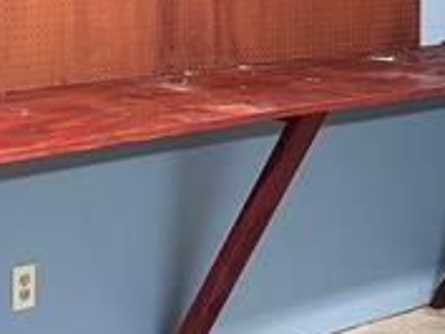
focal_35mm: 94
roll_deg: +0.3
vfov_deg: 15.0
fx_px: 1209
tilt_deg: -0.3
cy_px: -116
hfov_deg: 20.7
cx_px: 111
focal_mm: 5.7
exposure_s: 1/60
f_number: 1.5
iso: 200
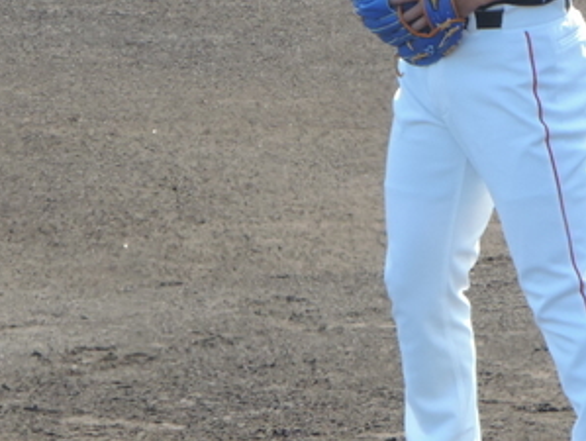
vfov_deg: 1.1
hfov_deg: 1.5
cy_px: 55
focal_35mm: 1336
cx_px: 506
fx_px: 22644
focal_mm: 89.1
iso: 180
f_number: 4.9
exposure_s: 1/250
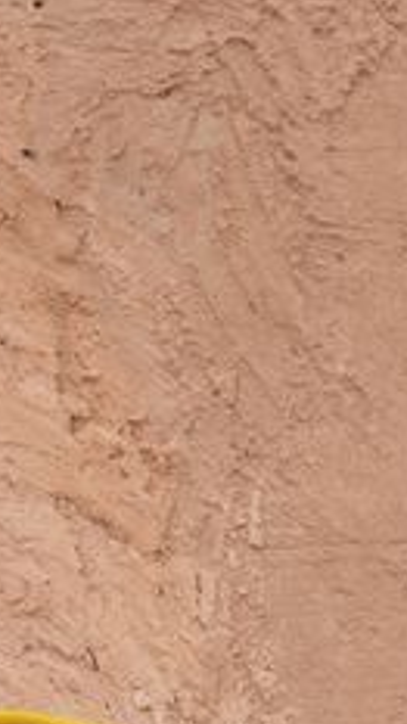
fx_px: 4242
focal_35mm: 221
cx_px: -348
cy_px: 1513
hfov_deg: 5.4
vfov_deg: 9.1
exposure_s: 1/200
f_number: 11
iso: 200
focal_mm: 41
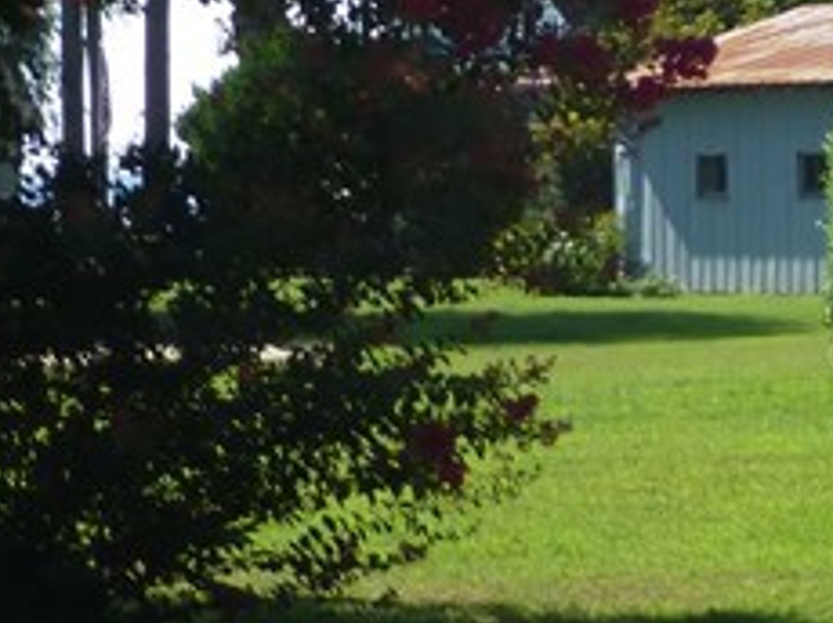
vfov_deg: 7.4
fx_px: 4712
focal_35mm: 196
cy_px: -301
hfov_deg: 9.7
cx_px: 1340
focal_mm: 7.9
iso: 100
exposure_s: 1/500
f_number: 4.1
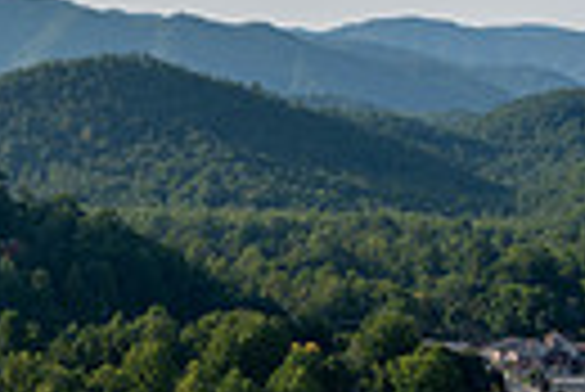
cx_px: -513
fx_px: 2033
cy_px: 232
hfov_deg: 14.2
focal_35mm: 125
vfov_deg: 11.0
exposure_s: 1/1000
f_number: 3.5
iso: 100
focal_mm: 28
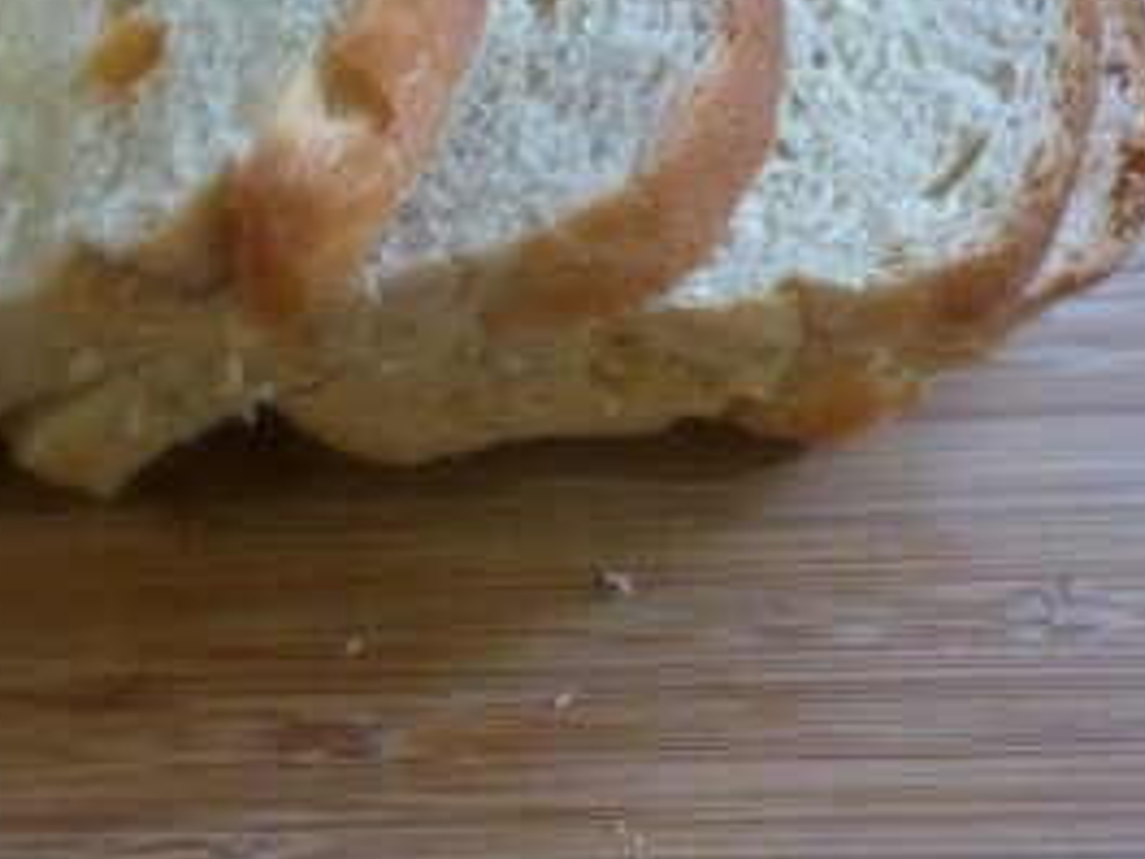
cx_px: 182
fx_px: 2382
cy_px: 154
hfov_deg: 26.4
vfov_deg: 20.2
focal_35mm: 72
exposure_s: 1/15
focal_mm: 6.8
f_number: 3.8
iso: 400
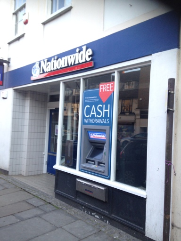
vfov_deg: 55.4
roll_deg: -1.1
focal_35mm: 33
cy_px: 120
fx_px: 230
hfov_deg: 42.9
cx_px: 90
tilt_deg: +0.2
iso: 80
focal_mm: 4.12
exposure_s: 1/120
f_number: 2.4
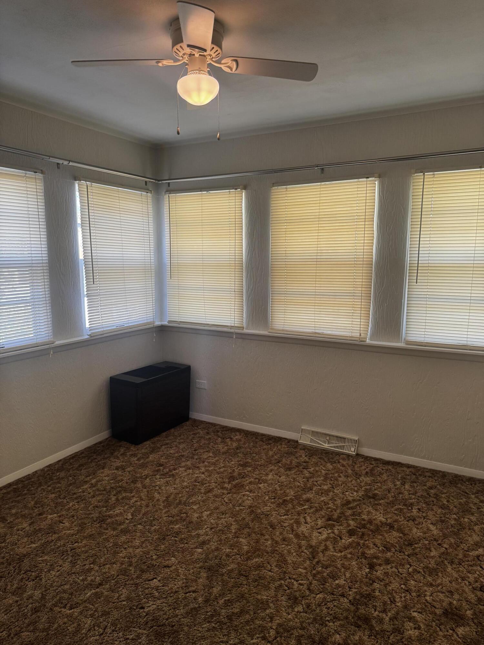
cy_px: 322
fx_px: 447
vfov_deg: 71.6
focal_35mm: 24
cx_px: 242
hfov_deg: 56.8
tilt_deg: -8.7
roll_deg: +0.2
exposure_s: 1/121
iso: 125
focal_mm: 6.76
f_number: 1.78
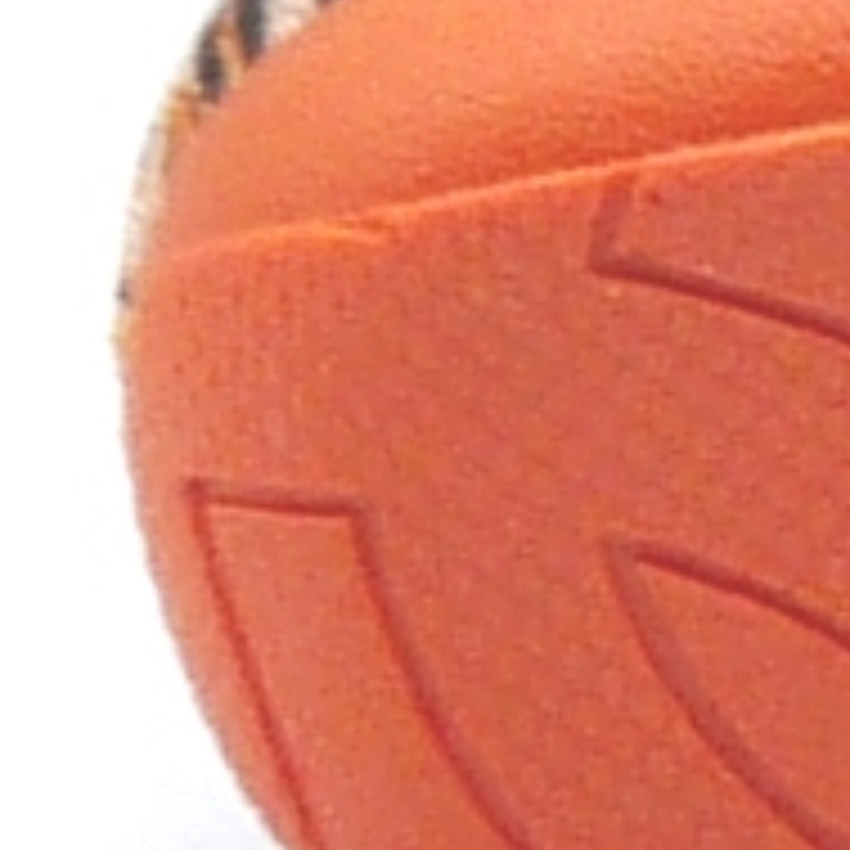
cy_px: 54
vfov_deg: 4.8
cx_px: 2806
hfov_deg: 4.5
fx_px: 10168
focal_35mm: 366
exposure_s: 1/200
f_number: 4.5
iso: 100
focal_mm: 4.9
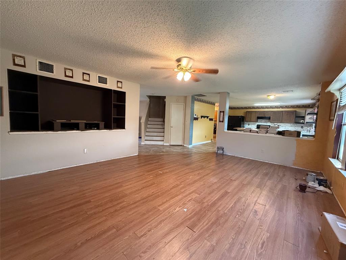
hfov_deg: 102.1
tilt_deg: -4.4
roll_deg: -2.5
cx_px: 173
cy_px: 130
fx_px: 140
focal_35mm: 14
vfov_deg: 85.7
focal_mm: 2.22
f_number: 2.2
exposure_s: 1/60
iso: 640
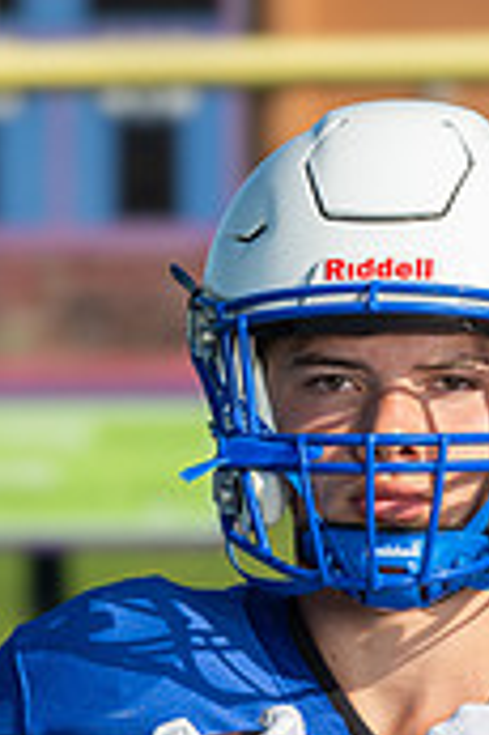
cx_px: 353
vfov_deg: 4.2
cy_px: 777
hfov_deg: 2.8
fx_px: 10085
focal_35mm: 494
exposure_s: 1/250
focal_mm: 190
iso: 100
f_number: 9
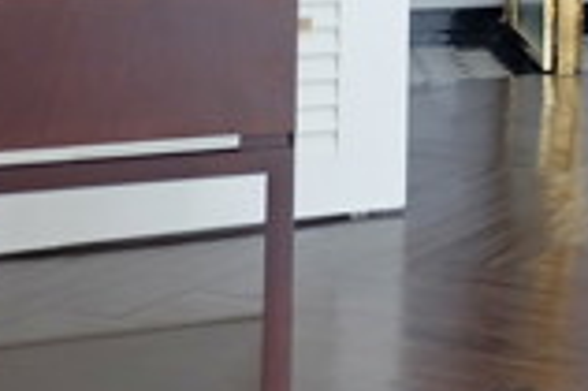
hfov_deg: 17.9
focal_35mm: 91
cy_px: -220
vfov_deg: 13.9
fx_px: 1485
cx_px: 1061
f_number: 3.5
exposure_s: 1/15
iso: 200
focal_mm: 16
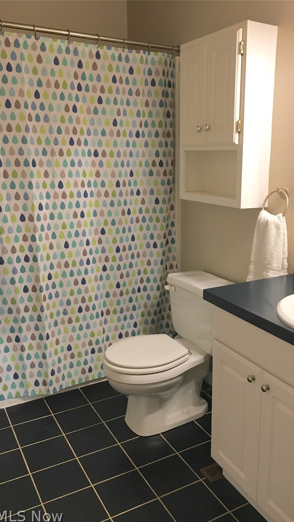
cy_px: 264
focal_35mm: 32
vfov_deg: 61.0
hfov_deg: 36.4
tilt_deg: -14.4
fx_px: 443
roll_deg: +0.1
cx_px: 190
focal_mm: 4.15
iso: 100
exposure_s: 1/30
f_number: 2.2
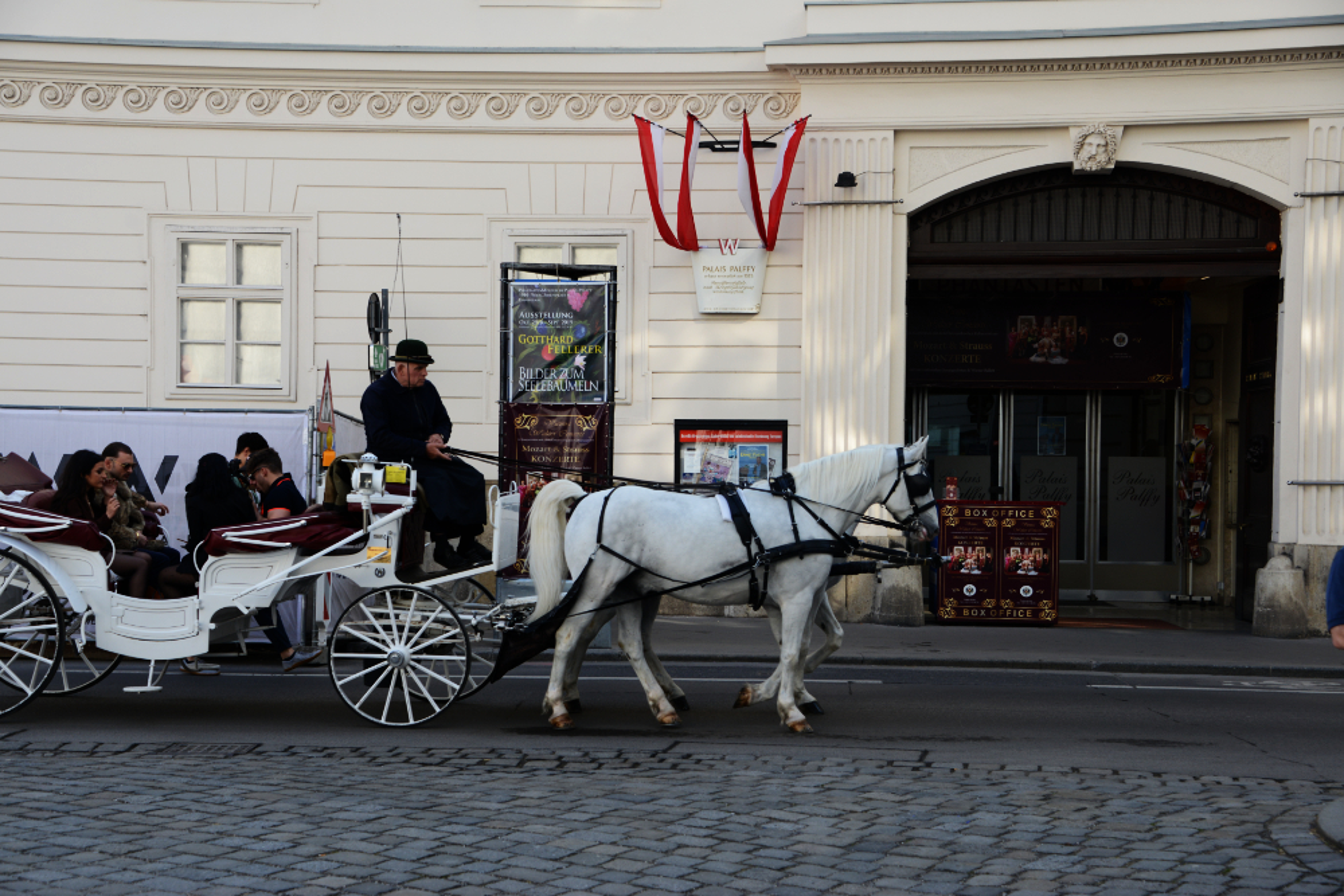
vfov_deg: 20.9
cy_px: 448
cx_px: 672
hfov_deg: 31.0
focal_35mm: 65
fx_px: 2427
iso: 250
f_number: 5.6
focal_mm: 65
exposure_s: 1/500
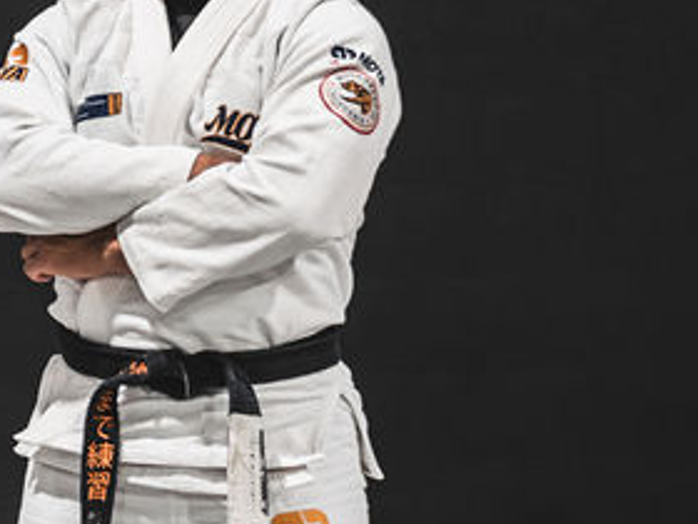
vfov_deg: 9.0
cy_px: 49
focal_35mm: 164
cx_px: 7
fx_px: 3307
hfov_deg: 11.9
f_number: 2.8
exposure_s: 1/250
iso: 1000
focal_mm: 44
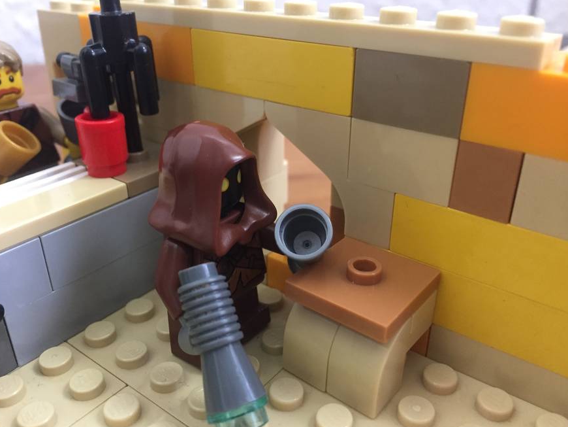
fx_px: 492
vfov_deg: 46.8
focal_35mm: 30
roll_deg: -0.5
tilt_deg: -26.8
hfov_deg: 60.0
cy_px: 218
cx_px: 285
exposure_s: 1/20
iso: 250
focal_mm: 4.15
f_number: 2.2
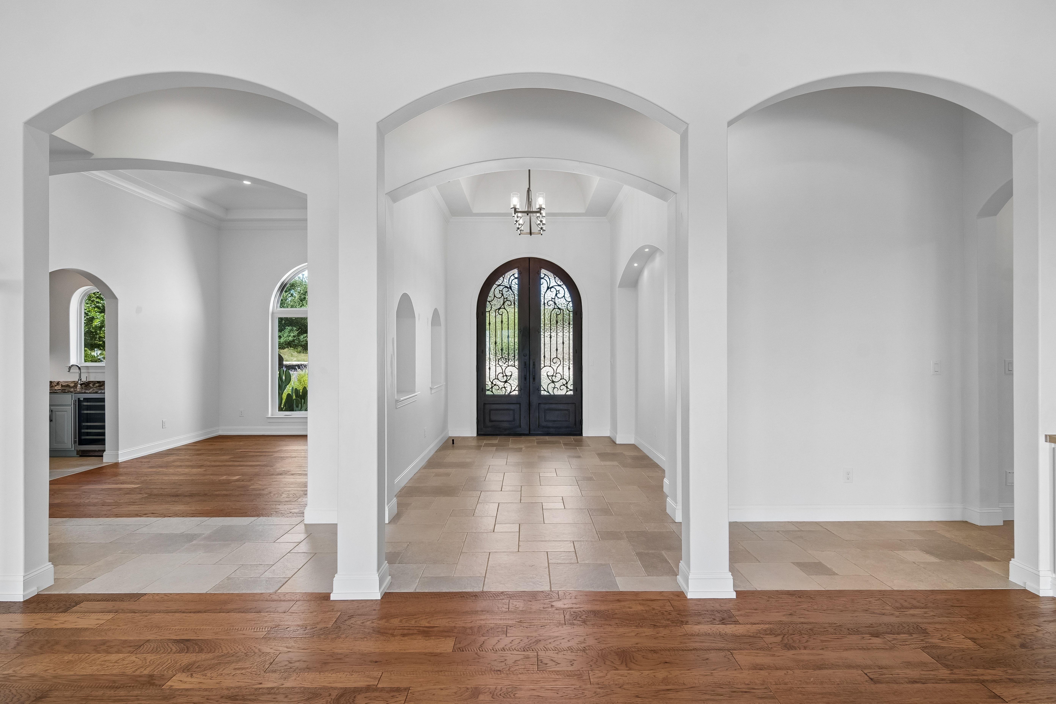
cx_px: 528
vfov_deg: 70.4
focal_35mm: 17
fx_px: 499
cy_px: 352
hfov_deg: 93.3
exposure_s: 1/100
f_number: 8
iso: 320
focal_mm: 11.5
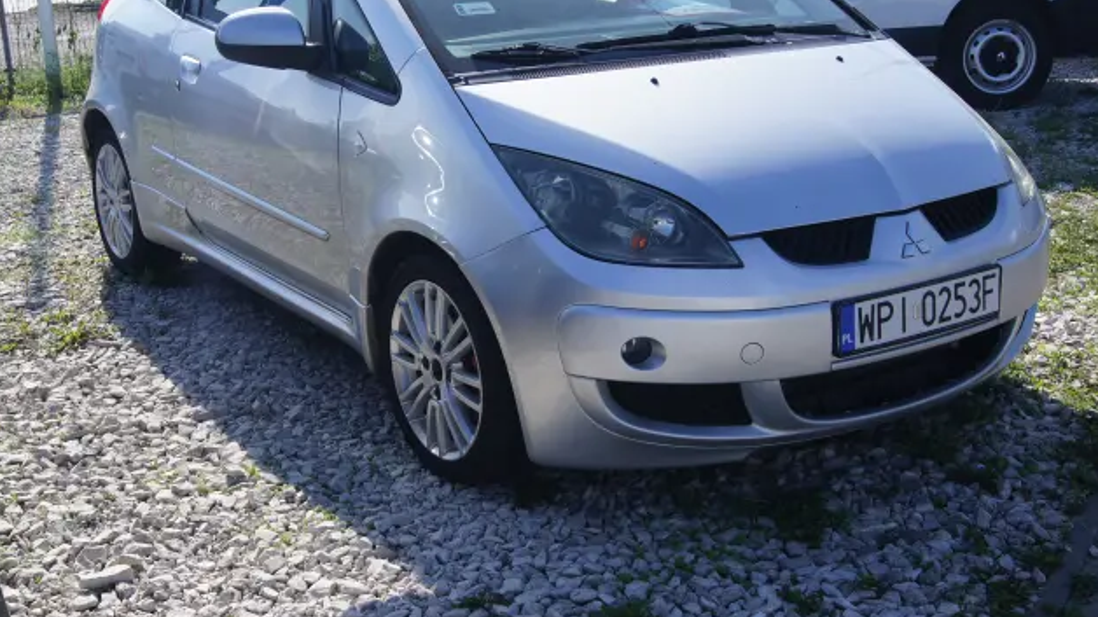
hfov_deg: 42.9
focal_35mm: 48
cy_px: 260
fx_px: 1397
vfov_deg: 24.9
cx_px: 549
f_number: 13
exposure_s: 1/100
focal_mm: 30
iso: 100
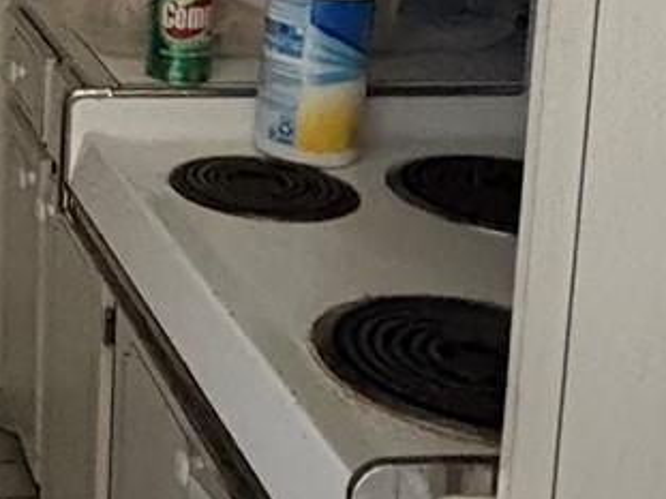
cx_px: -225
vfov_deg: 19.1
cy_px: -126
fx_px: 1385
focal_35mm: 72
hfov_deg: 23.5
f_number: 2.2
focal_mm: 2.22
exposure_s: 1/24
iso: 1600
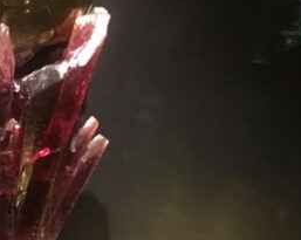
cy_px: 277
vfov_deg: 13.3
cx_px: -20
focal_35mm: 113
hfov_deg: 16.6
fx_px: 1006
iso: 320
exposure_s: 1/17
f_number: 2.2
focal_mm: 4.15
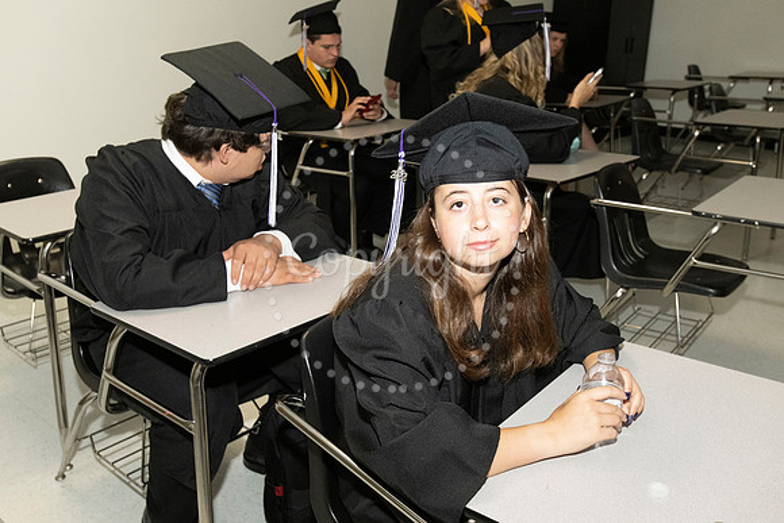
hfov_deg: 65.5
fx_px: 610
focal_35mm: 28
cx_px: 392
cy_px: 262
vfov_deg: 46.4
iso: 6400
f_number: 8
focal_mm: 28
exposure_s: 1/200
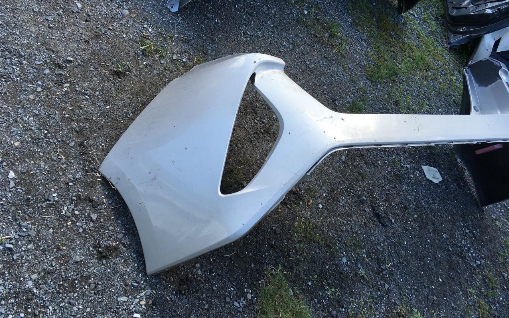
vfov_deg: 40.6
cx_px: 253
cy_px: 147
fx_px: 430
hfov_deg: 61.2
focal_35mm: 31
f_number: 2.2
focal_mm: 4.15
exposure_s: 1/346
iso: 25
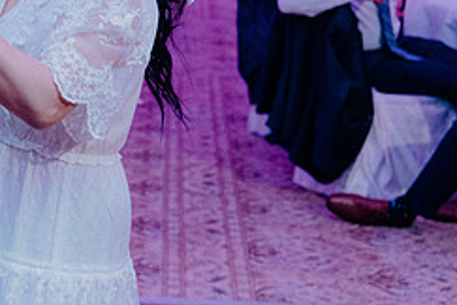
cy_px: -18
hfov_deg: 17.7
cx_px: -39
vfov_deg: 12.1
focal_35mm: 112
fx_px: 1422
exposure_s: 1/160
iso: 3200
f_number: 3.5
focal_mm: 47
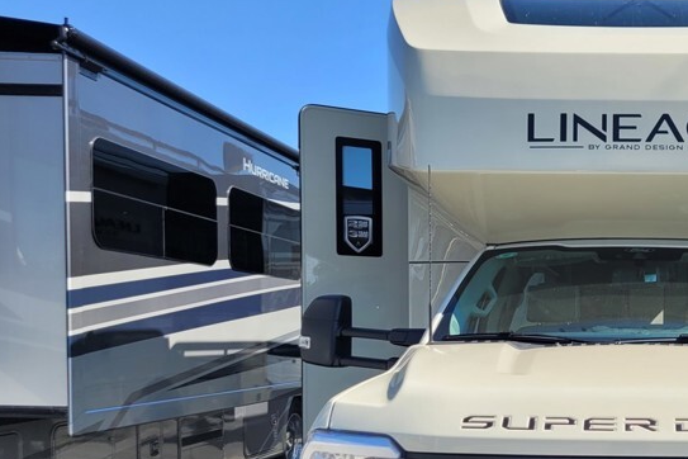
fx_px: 975
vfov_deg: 25.8
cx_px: 642
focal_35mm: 51
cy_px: 393
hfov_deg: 36.1
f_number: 1.8
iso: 40
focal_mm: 5.4
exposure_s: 1/1307
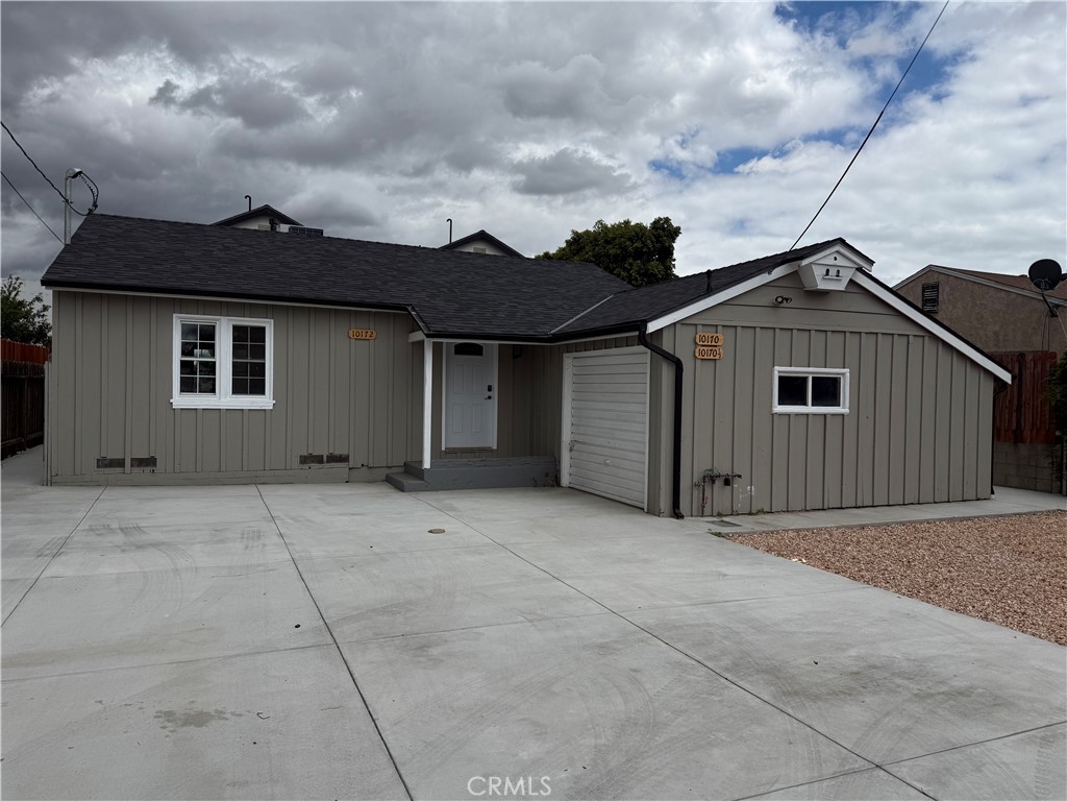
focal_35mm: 24
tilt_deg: +0.1
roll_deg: -0.8
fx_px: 740
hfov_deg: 71.6
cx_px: 534
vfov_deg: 56.8
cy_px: 400
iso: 80
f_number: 1.78
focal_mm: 6.76
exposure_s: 1/9091
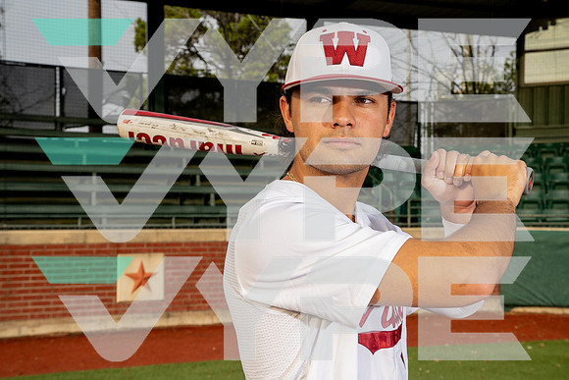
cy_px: 190
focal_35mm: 56
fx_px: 885
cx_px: 284
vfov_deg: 24.2
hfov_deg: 35.6
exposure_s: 1/250
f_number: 11
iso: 250
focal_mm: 56
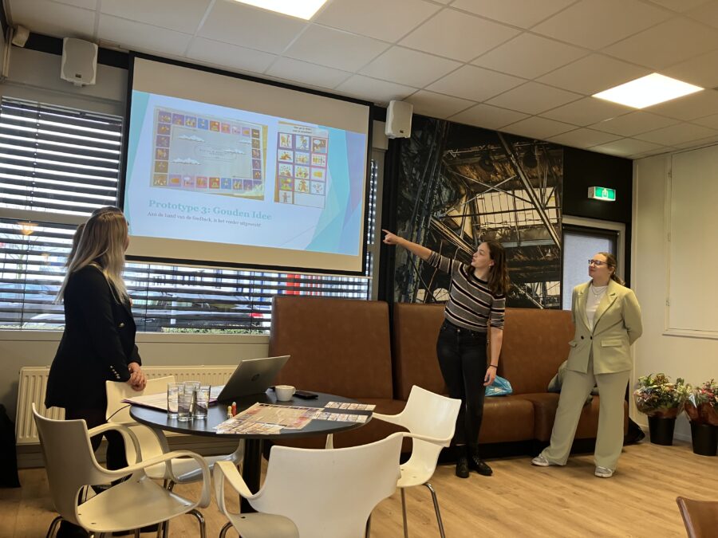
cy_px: 269
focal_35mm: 28
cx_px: 359
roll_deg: -2.5
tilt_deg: +4.4
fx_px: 581
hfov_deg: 63.4
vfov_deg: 49.7
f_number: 1.8
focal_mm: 3.99
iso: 80
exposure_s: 1/60
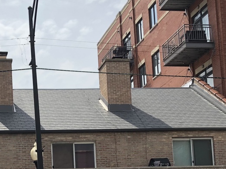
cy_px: 184
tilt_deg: +9.0
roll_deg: +0.5
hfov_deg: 25.0
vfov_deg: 18.4
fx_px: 503
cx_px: 49
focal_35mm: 77
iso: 20
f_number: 1.8
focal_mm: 3.99
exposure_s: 1/2183
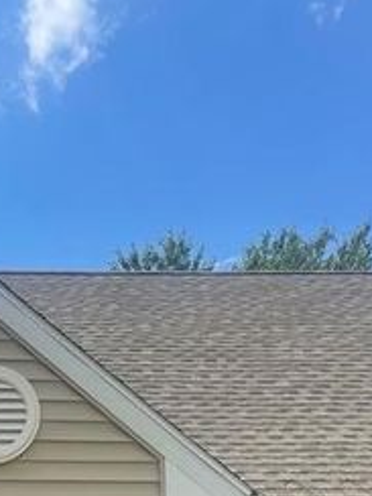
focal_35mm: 71
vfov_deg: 24.5
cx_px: -10
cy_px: 611
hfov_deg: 20.0
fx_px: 1017
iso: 32
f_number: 1.6
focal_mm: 4.2
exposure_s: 1/3401
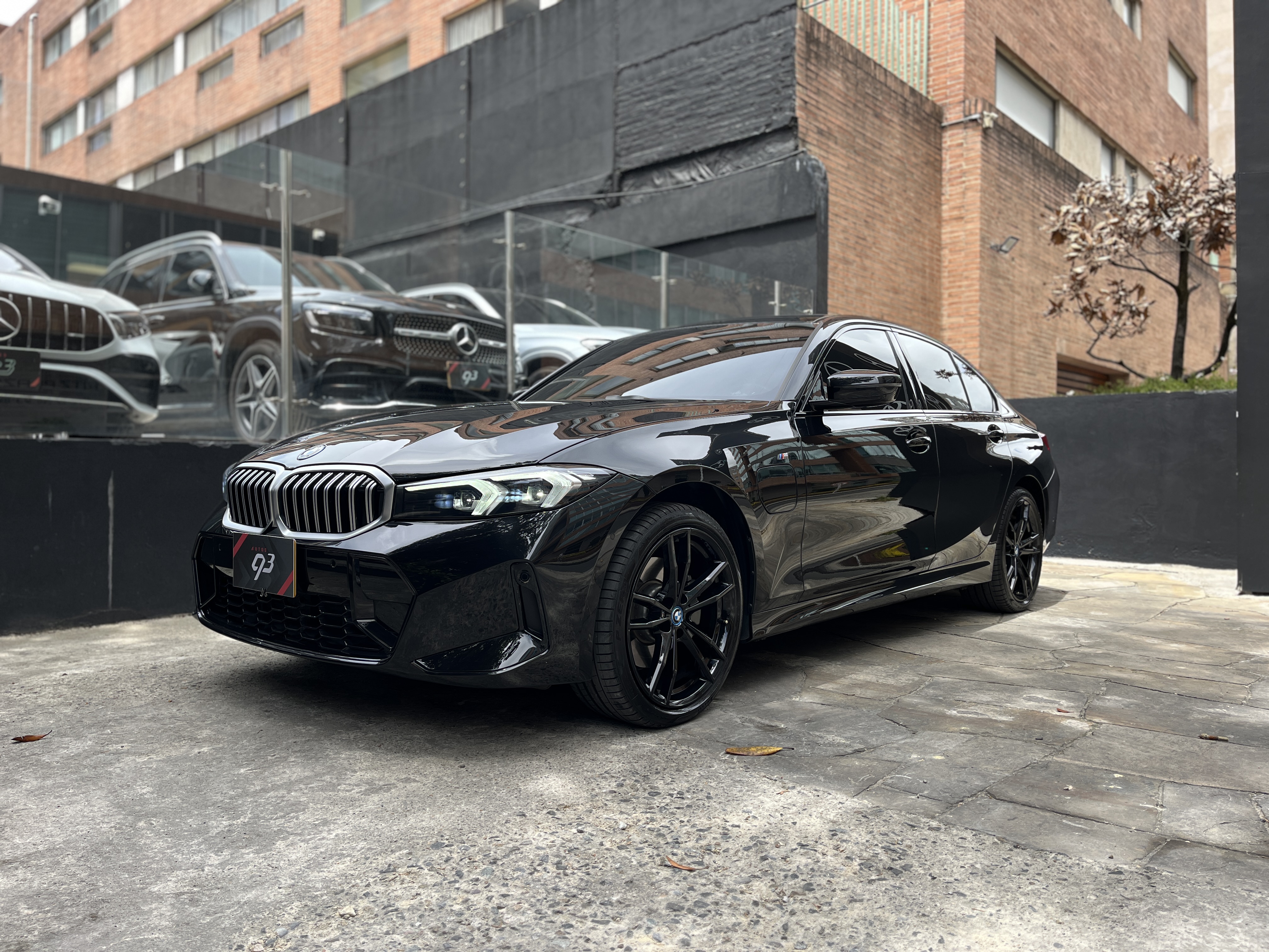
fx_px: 953
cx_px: 634
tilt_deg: -0.3
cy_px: 476
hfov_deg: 67.3
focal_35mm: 26
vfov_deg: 53.1
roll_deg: +0.6
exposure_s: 1/592
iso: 50
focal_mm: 5.1
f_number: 1.6
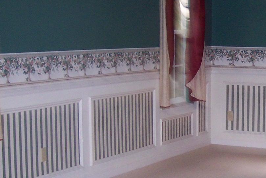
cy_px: 140
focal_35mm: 99
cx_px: 276
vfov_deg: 13.8
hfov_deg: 19.9
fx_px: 732
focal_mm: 8
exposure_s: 1/30
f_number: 2.8
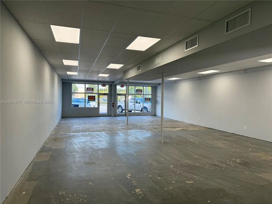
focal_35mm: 24
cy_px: 102
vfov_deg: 56.8
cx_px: 136
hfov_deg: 71.6
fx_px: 189
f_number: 1.78
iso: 100
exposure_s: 1/294
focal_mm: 6.76
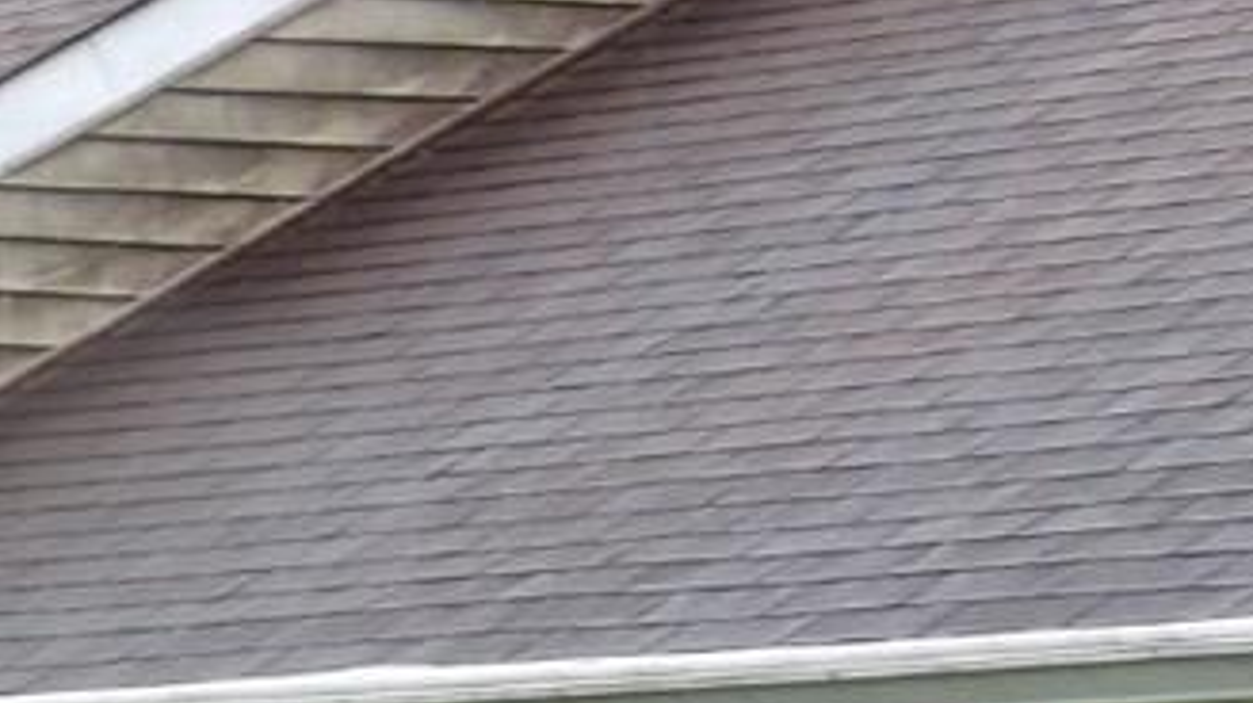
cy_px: 707
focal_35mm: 309
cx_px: -1051
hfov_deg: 6.8
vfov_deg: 3.9
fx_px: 10260
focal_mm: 11.1
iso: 182
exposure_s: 1/33
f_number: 4
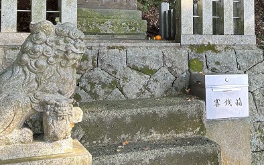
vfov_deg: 22.3
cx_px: 172
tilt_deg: +2.5
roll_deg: +0.0
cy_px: 23
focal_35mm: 57
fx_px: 410
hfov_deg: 35.4
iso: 32
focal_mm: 5.7
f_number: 1.5
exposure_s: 1/126
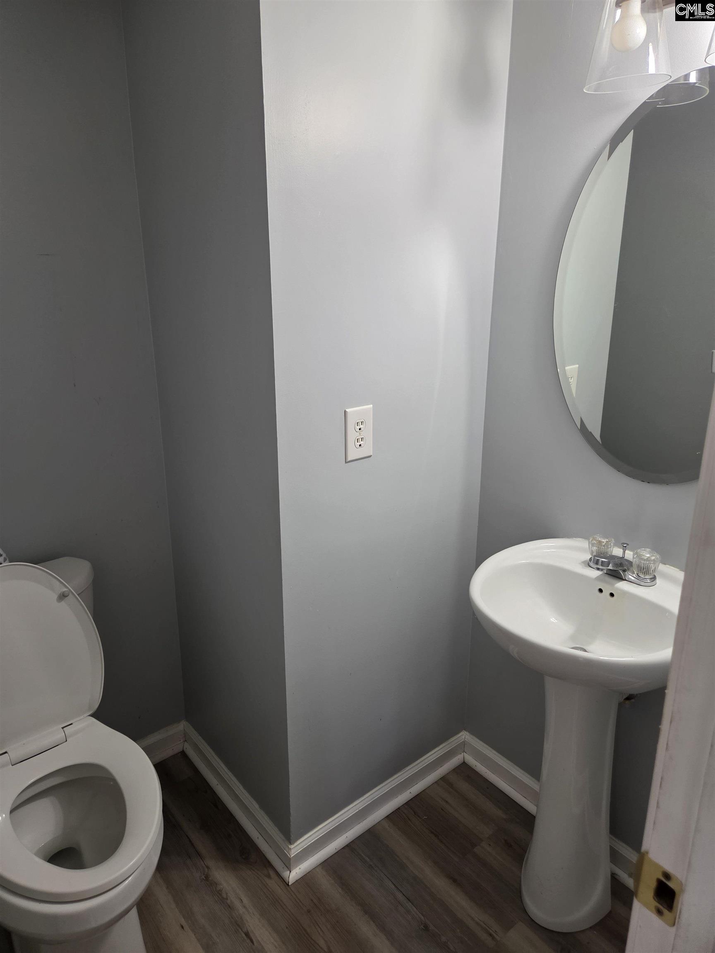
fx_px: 633
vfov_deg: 73.9
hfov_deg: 58.9
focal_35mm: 23
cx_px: 358
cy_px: 476
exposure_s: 1/120
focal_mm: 5.4
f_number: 1.8
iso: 250
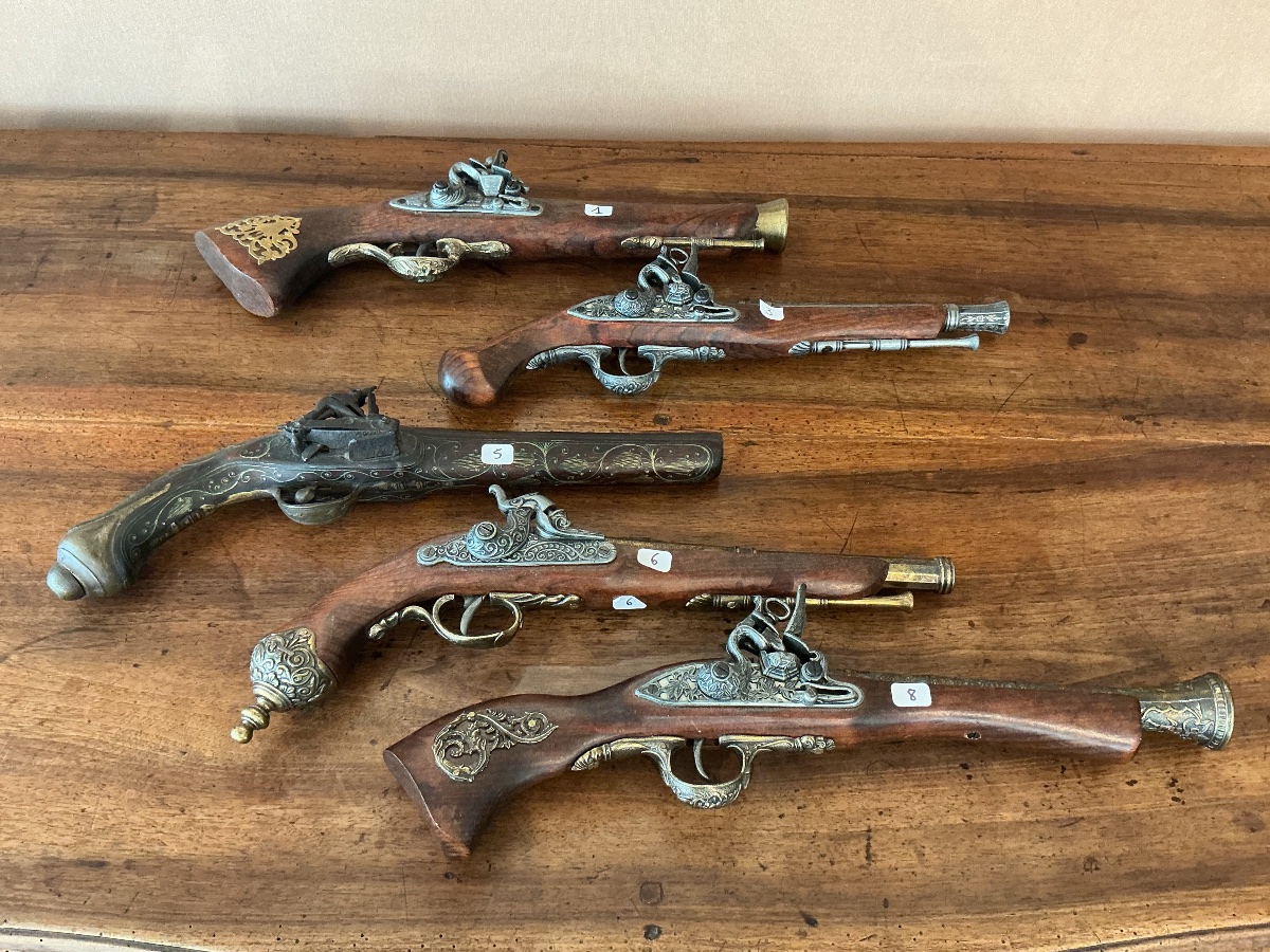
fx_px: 1064
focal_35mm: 29
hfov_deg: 61.7
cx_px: 635
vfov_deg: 48.2
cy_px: 476
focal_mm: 3
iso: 160
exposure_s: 1/60
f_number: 1.8
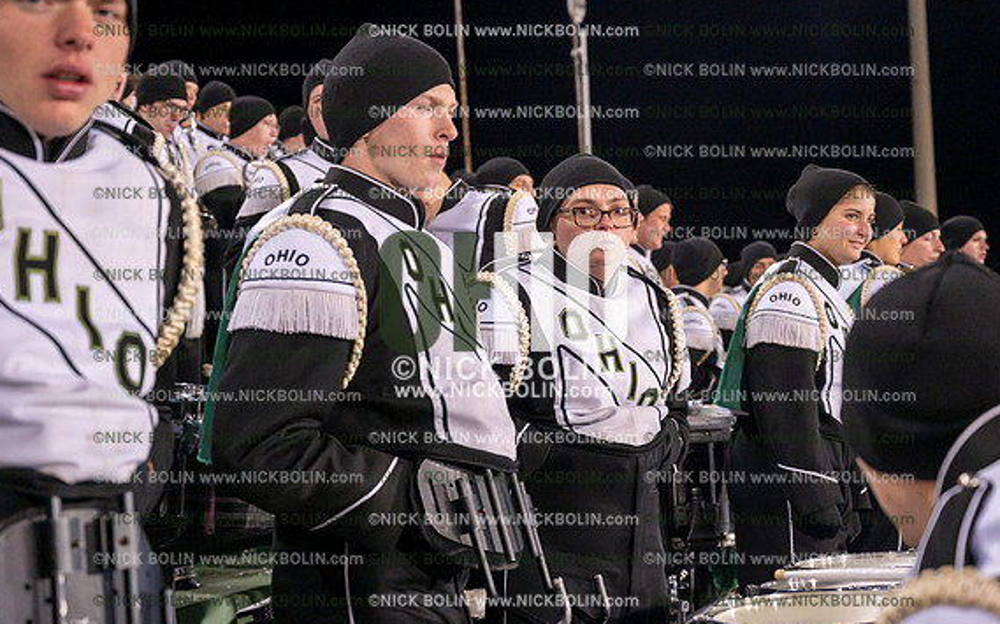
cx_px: 503
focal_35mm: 53
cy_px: 315
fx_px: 1444
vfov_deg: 24.4
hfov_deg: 38.2
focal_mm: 51
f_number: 4.5
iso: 5000
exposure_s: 1/640
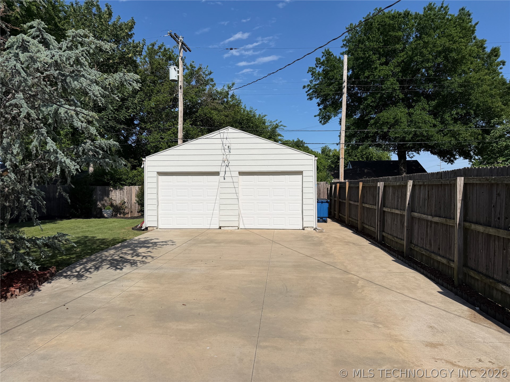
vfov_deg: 56.8
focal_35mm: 24
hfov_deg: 71.6
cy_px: 191
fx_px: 354
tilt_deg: +0.2
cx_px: 255
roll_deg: +0.6
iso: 80
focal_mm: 6.76
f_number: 1.78
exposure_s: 1/11905
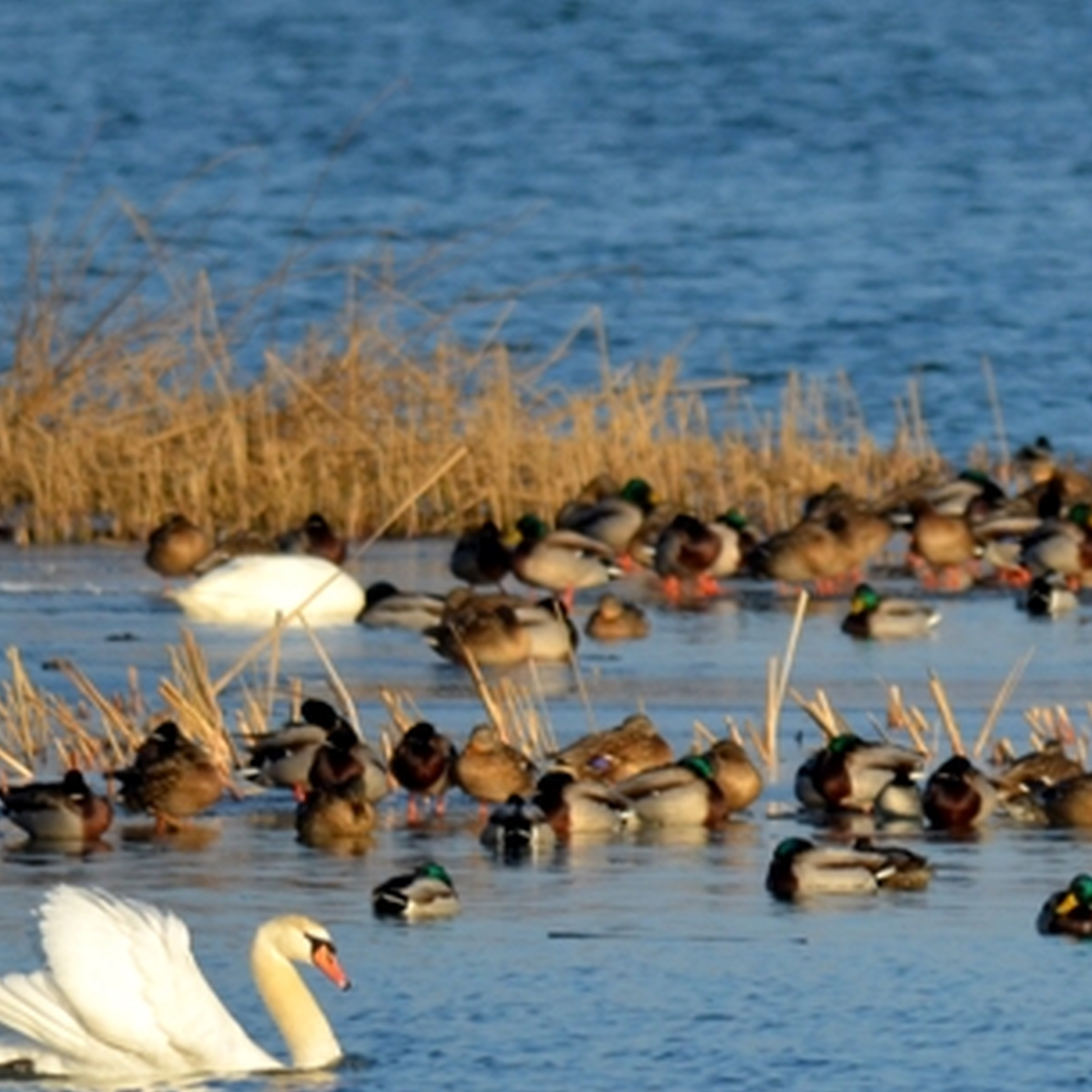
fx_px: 47754
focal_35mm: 1338
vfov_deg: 1.3
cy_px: 693
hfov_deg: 1.3
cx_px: 881
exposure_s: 1/640
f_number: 6.7
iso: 200
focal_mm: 500
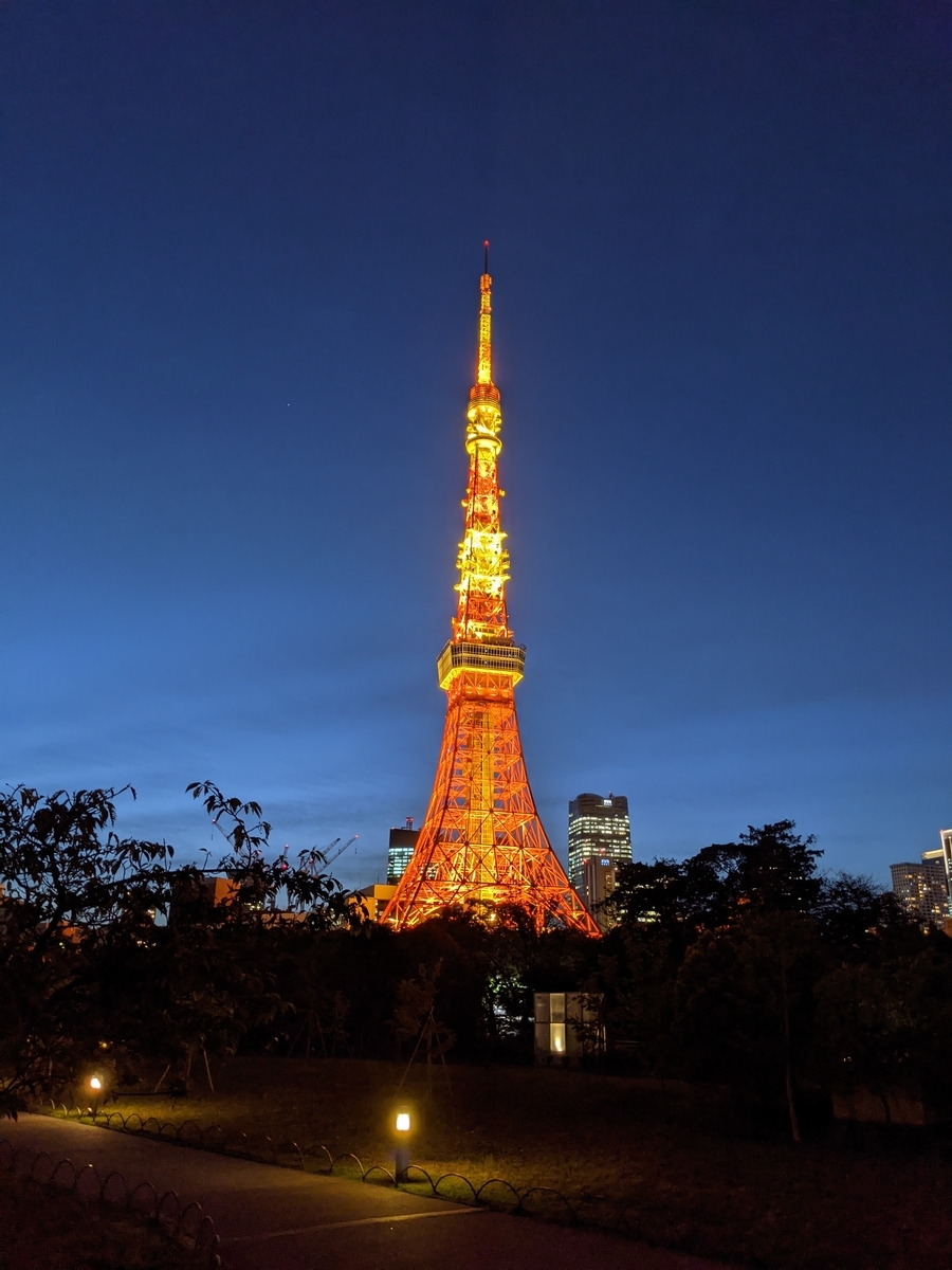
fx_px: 990
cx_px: 476
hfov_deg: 51.4
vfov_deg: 65.3
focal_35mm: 27
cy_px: 635
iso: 119
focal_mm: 4.44
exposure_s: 1/16
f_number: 1.8
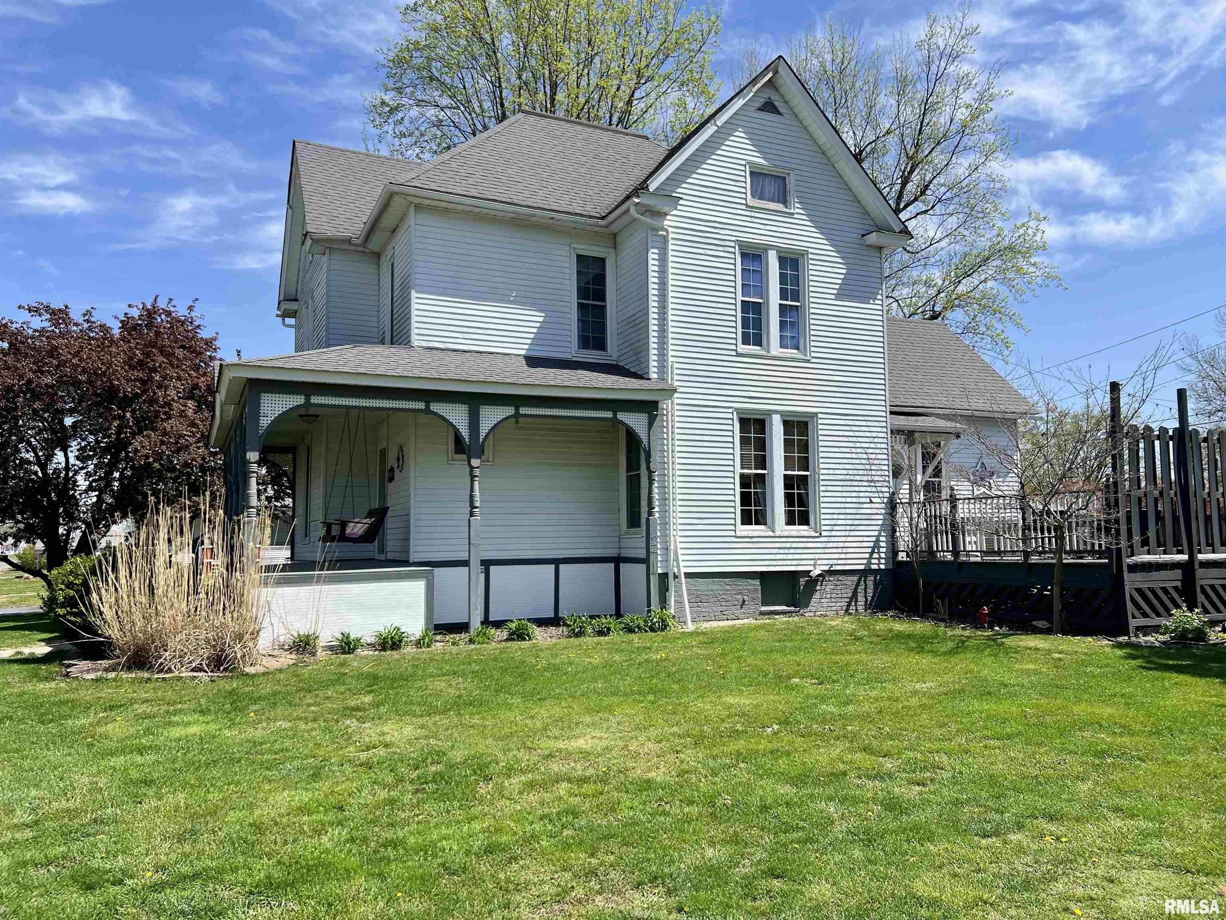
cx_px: 613
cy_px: 460
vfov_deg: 53.1
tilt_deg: +4.9
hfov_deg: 67.3
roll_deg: +0.6
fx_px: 921
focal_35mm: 26
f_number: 1.5
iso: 50
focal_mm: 5.7
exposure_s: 1/4115
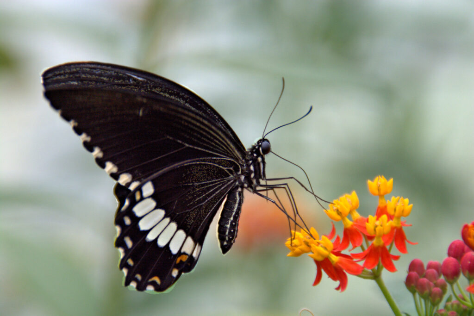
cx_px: 237
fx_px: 3950
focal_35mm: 300
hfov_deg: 6.9
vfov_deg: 4.6
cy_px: 158
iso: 640
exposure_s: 1/500
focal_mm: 200
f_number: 6.3
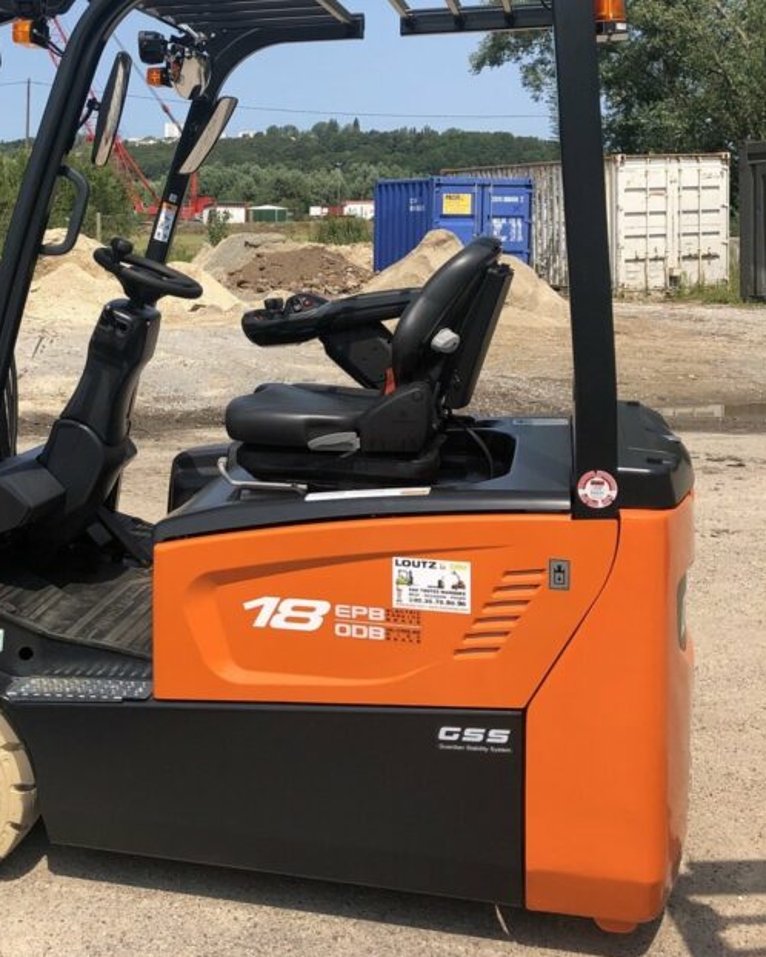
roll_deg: +0.3
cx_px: 183
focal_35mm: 45
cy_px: 320
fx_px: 1275
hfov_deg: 32.7
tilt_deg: -3.3
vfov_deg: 40.6
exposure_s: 1/1919
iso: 20
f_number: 1.8
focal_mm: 4
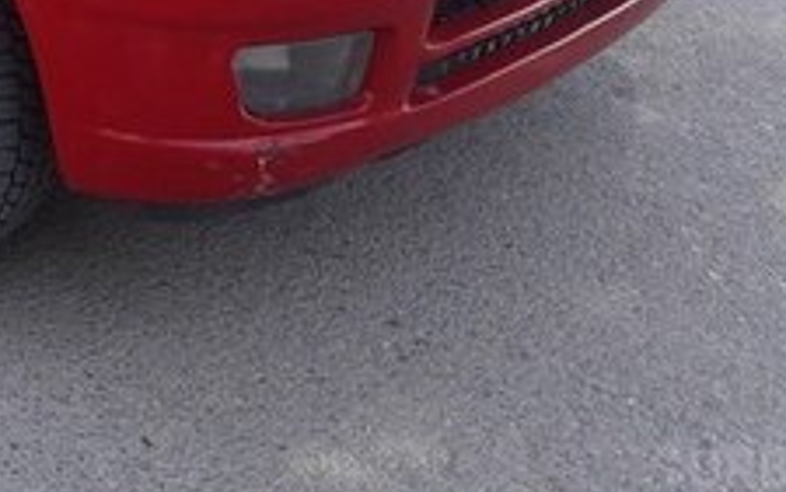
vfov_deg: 14.1
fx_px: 1801
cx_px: -217
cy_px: -333
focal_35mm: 84
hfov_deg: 22.2
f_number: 1.9
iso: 40
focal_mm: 3.6
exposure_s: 1/296
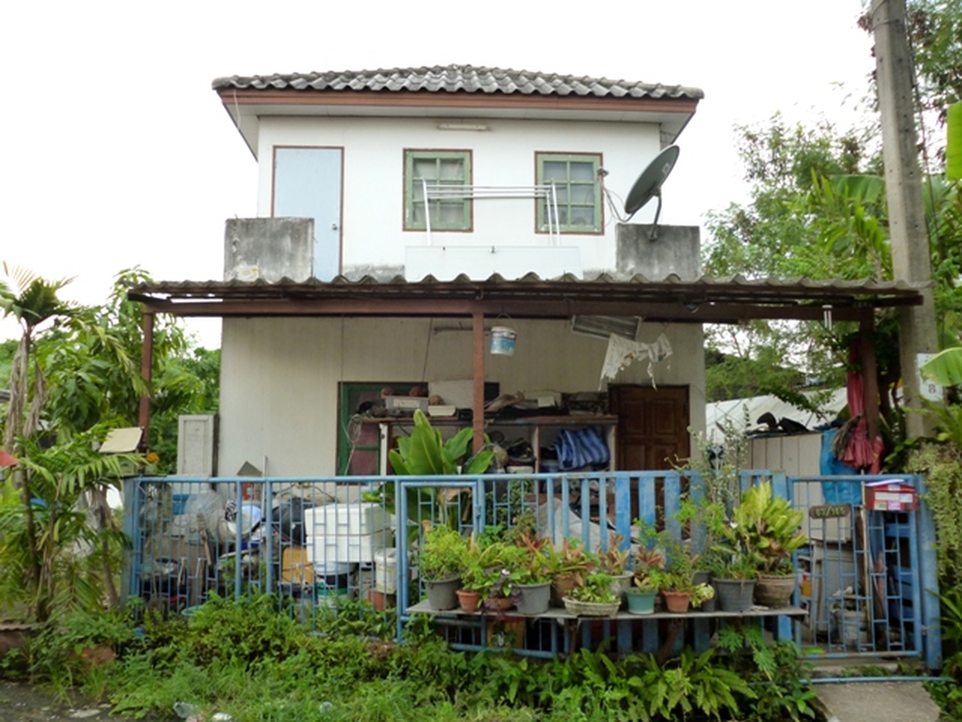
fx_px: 778
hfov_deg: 63.4
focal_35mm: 28
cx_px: 481
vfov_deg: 49.7
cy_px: 361
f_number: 3.1
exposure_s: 1/200
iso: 160
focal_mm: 5
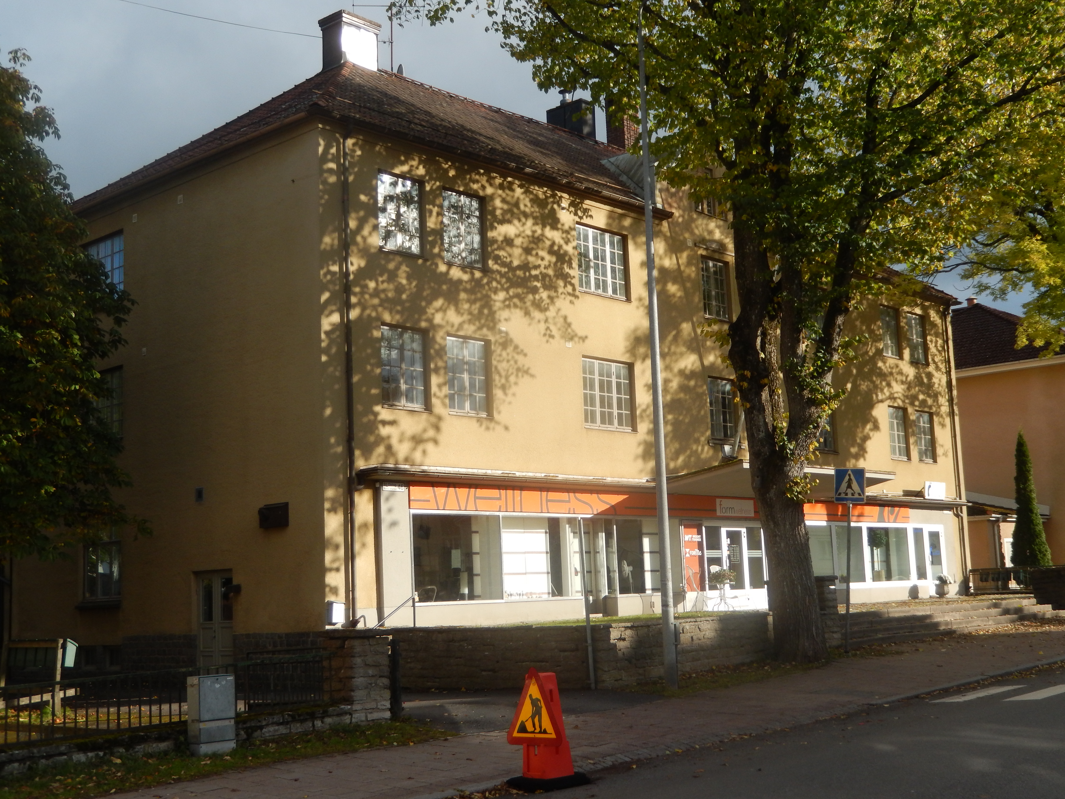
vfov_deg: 32.2
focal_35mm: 45
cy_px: 400
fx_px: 1384
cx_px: 532
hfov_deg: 42.1
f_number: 4.3
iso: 125
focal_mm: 8.1
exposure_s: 1/640
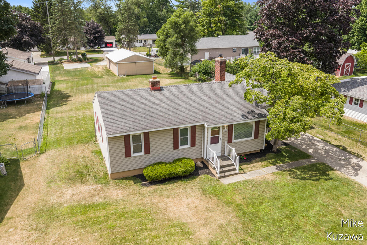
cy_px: 122
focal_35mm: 28
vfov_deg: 46.4
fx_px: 285
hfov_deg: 65.5
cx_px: 184
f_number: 5.6
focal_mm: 14.45
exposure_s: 1/160
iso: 100
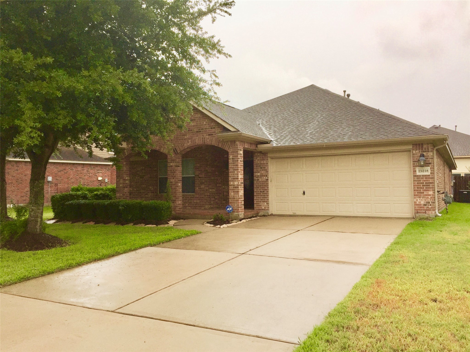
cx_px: 235
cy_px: 176
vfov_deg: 48.2
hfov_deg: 61.7
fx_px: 394
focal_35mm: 29
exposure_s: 1/501
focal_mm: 4.15
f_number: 2.2
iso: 32
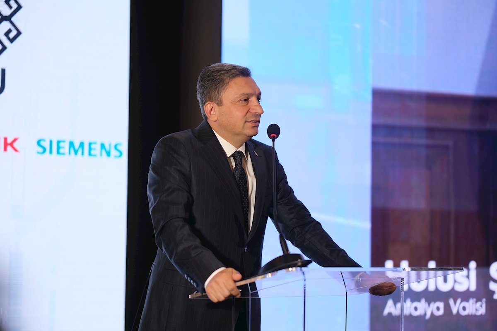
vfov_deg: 16.3
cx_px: 248
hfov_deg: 24.2
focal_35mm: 84
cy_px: 166
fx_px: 1160
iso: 320
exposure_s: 1/125
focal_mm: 56
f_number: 1.2
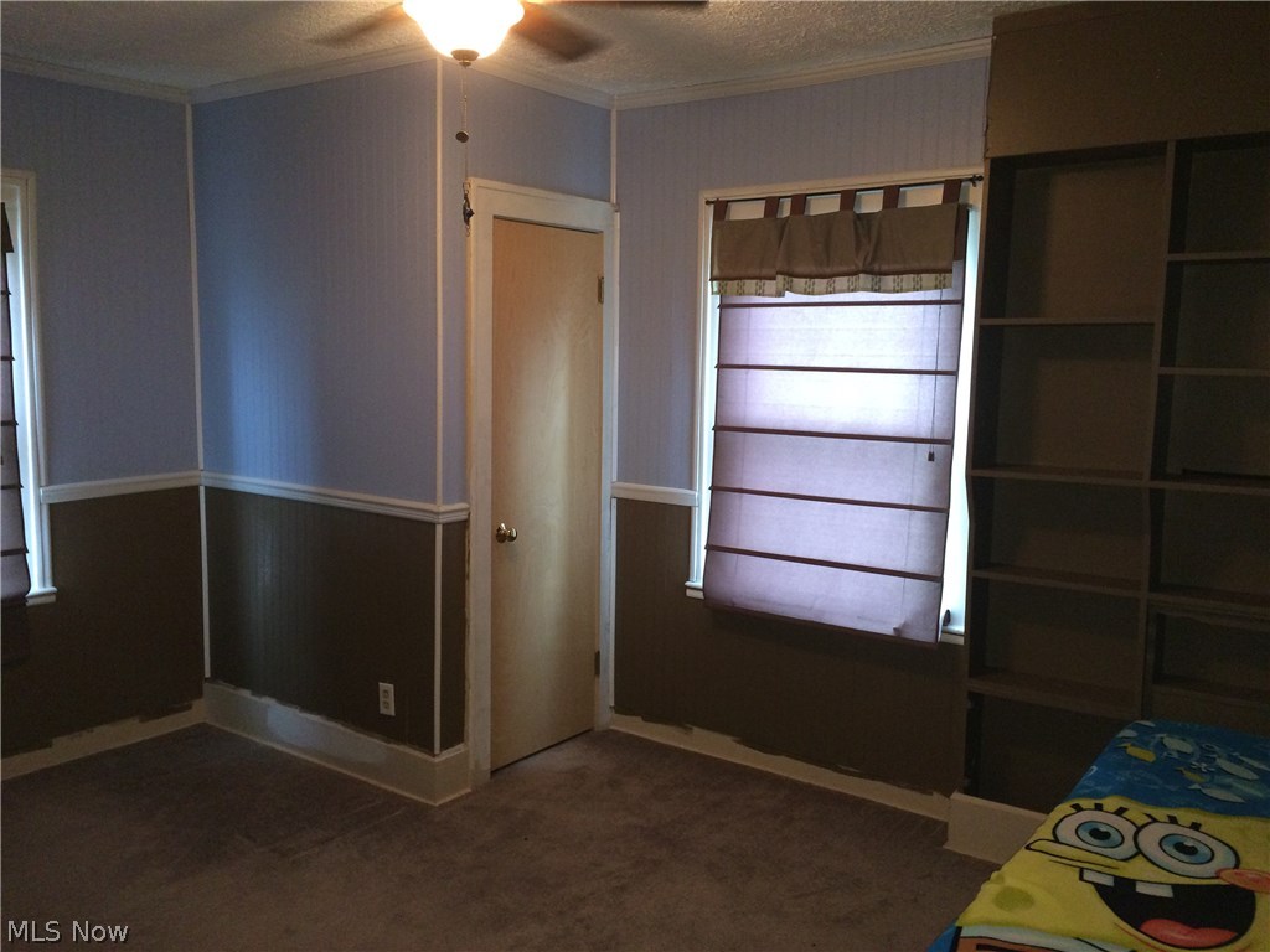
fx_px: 1064
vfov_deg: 48.2
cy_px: 476
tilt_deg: -5.6
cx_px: 635
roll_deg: +0.3
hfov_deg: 61.7
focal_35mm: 29
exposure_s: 1/30
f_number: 2.2
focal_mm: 4.15
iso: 250
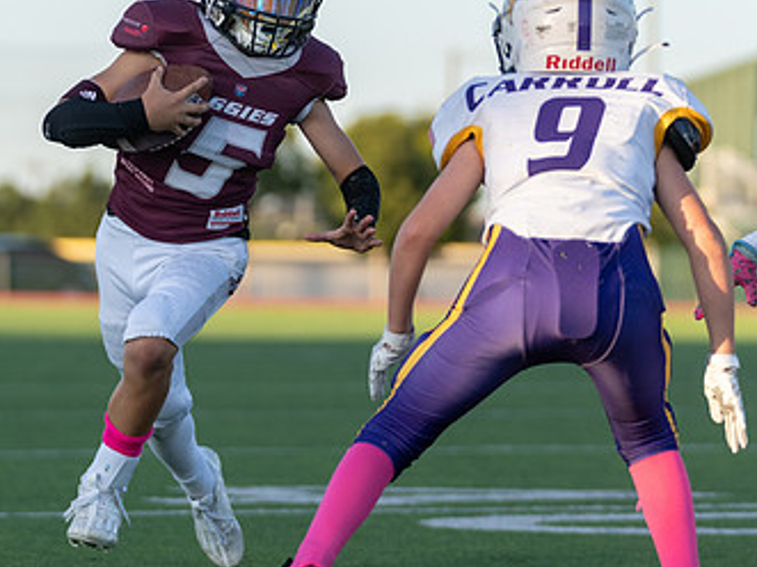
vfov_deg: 5.4
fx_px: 6034
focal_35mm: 276
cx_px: 252
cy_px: 173
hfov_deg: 7.2
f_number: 2.8
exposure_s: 1/1600
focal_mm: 122
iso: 250
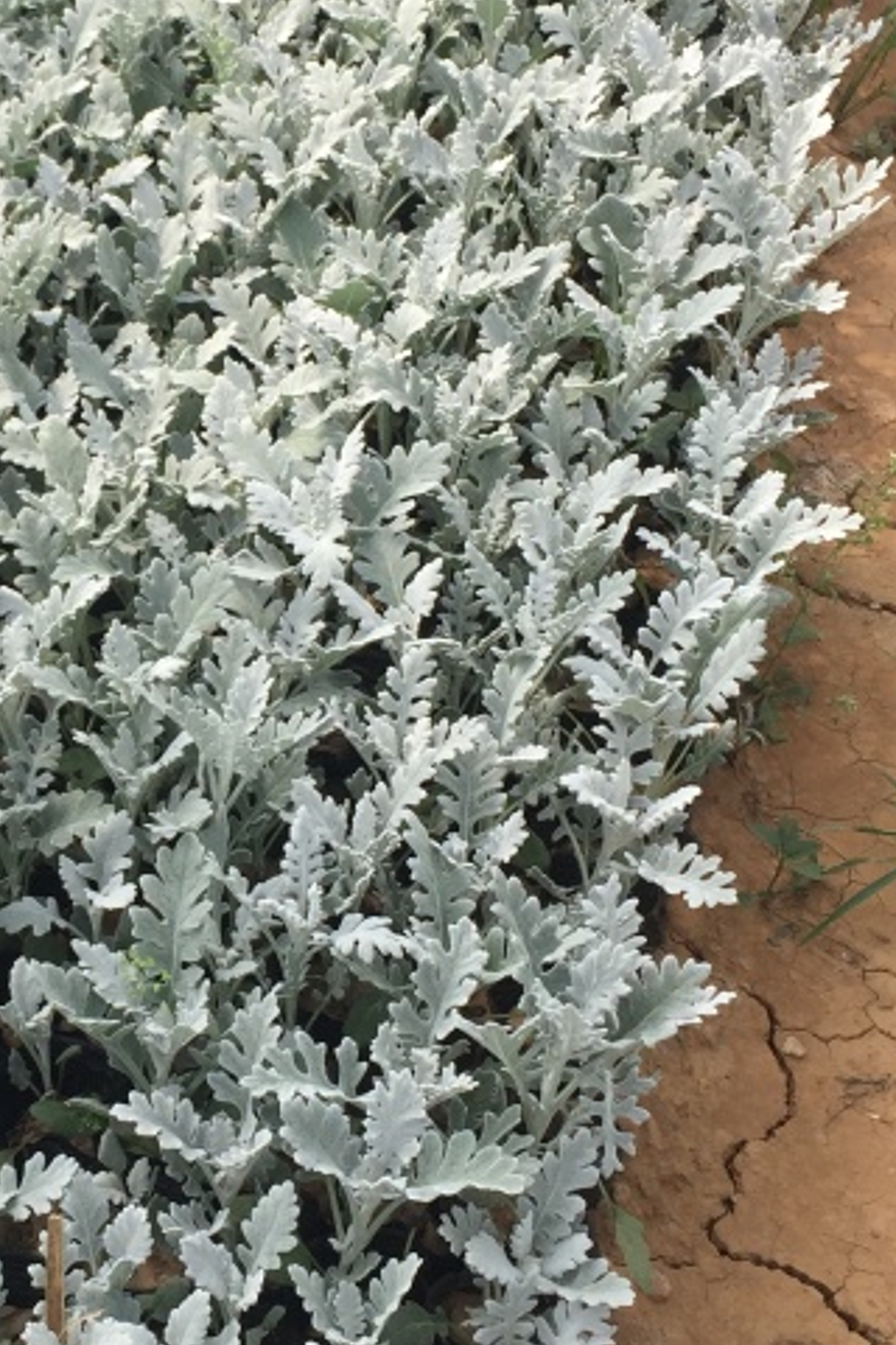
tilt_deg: -45.6
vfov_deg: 30.1
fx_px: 2501
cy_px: 615
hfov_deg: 19.8
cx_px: 39
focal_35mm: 67
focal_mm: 4.15
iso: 32
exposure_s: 1/1199
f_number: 2.2
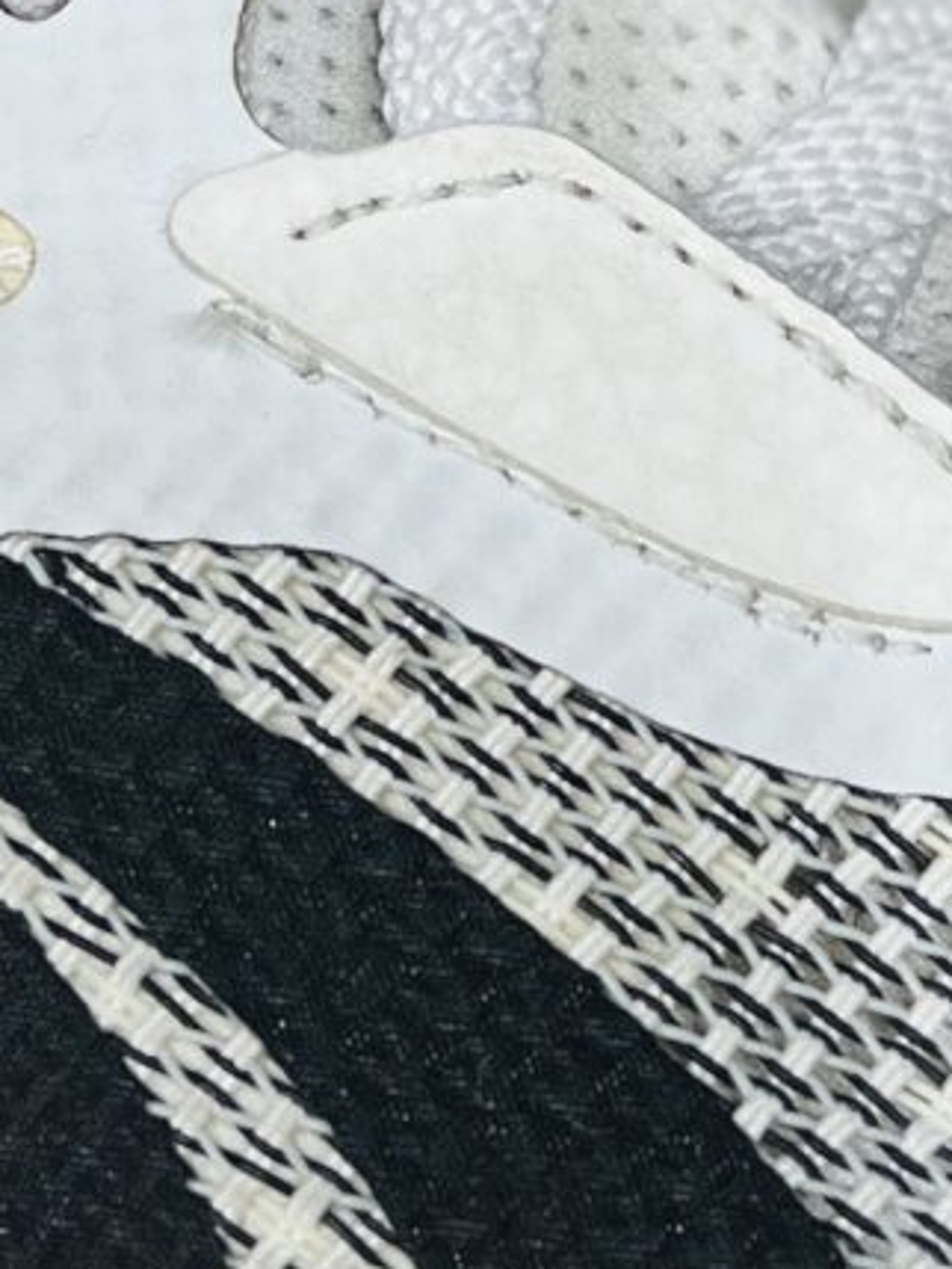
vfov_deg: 12.4
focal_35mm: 155
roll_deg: +3.4
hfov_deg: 9.6
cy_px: -275
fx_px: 5681
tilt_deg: -31.4
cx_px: 781
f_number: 1.6
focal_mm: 5.1
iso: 50
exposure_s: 1/777
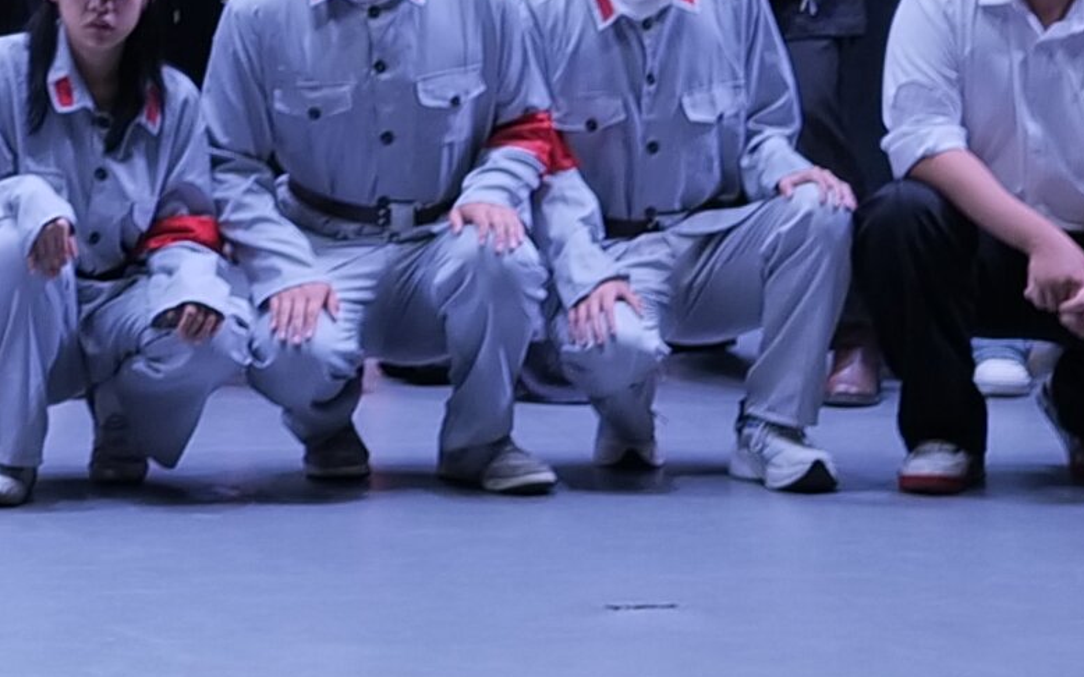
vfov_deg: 2.8
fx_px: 13233
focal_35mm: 448
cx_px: -2274
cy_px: -1936
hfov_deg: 4.5
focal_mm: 57
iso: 320
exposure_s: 1/100
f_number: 4
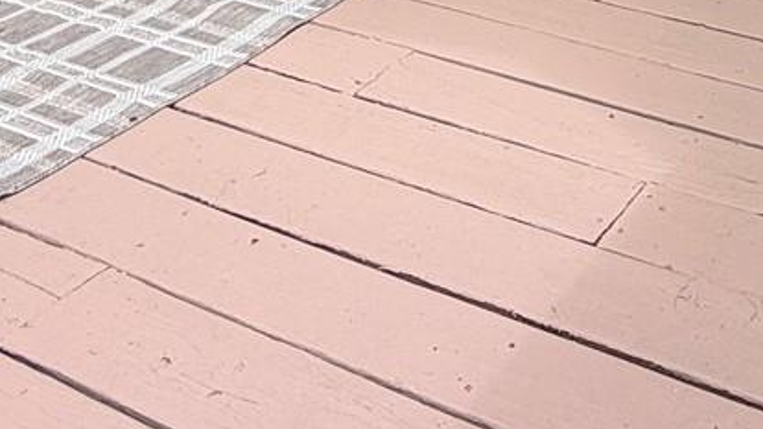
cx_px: 765
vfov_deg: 14.7
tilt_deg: +0.1
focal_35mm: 59
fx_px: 1194
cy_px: -541
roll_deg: -0.5
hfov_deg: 32.6
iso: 40
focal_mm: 2.22
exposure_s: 1/198
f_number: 2.2
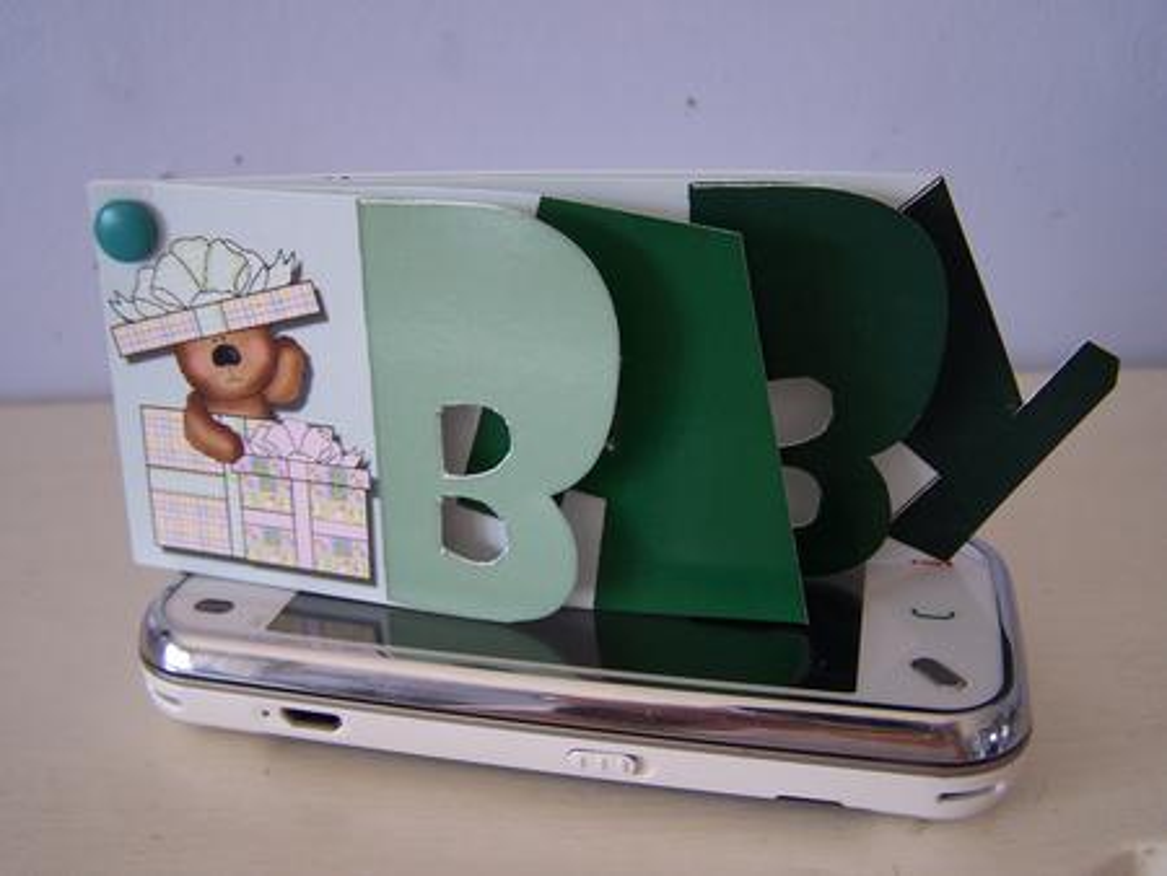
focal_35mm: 38
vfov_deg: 37.8
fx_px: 1282
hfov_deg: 49.0
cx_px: 584
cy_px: 438
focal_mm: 6.3
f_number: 2.8
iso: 80
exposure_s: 1/30
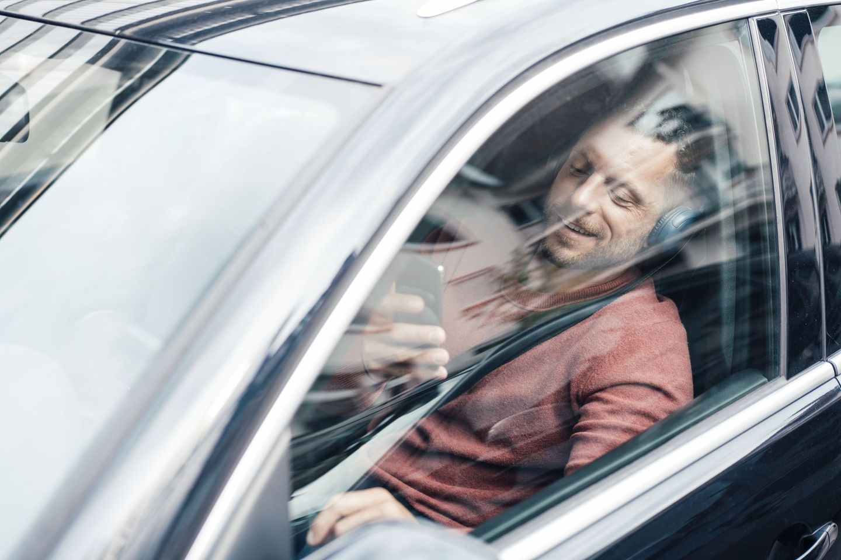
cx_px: 420
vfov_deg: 24.6
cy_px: 280
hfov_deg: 36.2
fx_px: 1285
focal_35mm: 55
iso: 400
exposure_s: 1/500
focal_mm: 55
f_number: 2.2
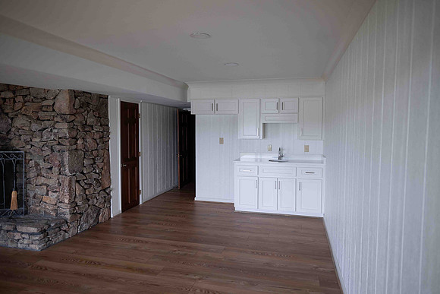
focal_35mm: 24
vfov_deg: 53.2
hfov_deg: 73.7
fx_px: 293
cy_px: 147
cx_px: 220
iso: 640
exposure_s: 1/250
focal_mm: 24
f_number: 2.5
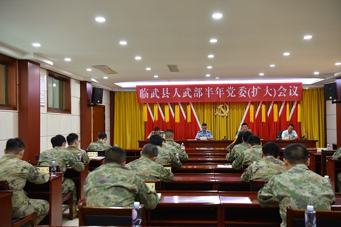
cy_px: 114
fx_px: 379
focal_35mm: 40
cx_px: 170
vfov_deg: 33.4
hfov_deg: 48.5
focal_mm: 40
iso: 800
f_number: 4
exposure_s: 1/60
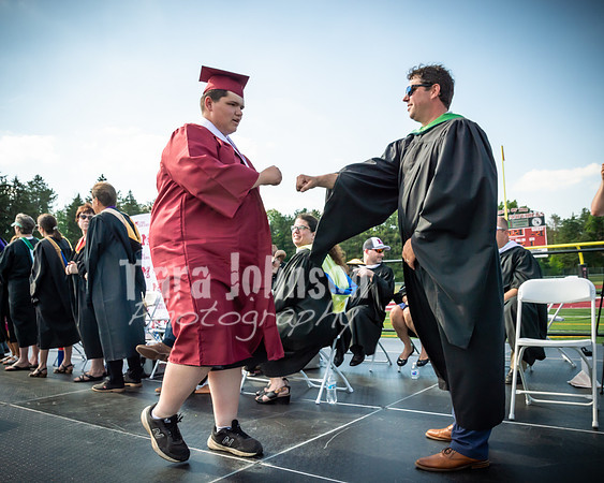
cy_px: 242
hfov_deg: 60.9
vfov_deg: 50.3
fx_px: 514
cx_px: 302
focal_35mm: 29
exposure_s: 1/800
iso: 200
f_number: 7.1
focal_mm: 17
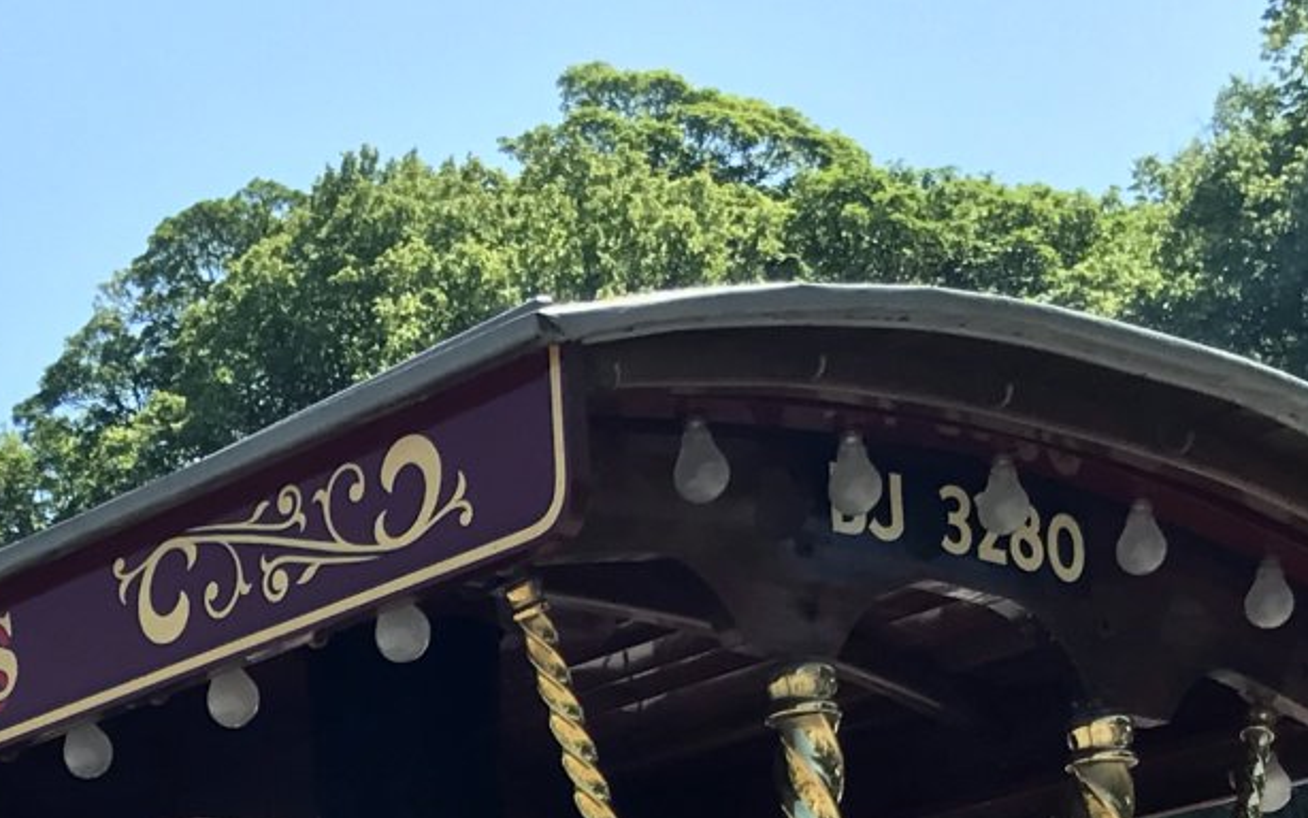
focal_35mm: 99
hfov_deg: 20.3
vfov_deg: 11.9
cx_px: -32
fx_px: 3530
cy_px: 1583
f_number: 1.8
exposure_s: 1/1140
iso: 20
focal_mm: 3.99
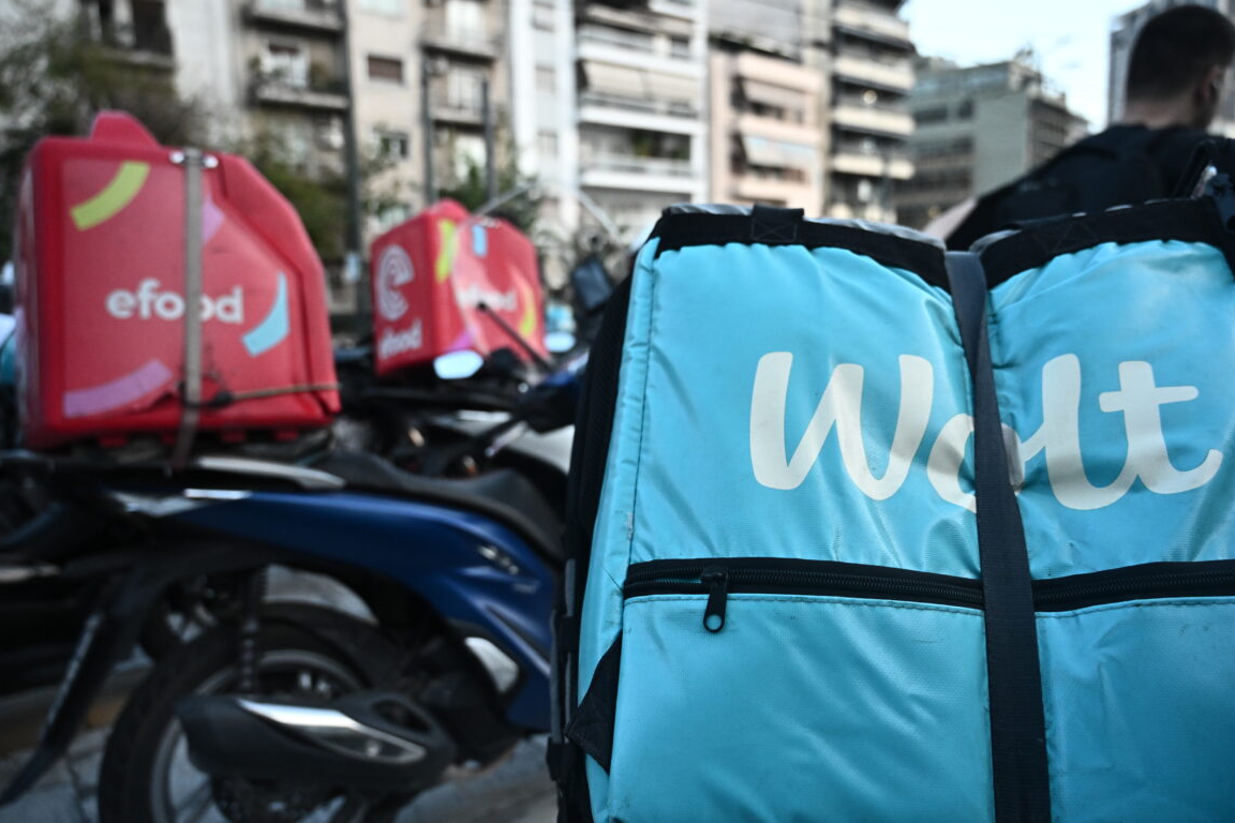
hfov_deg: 71.5
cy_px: 414
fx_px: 858
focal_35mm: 25
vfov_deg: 51.3
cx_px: 628
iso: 2500
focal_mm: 24
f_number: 4
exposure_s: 1/1250
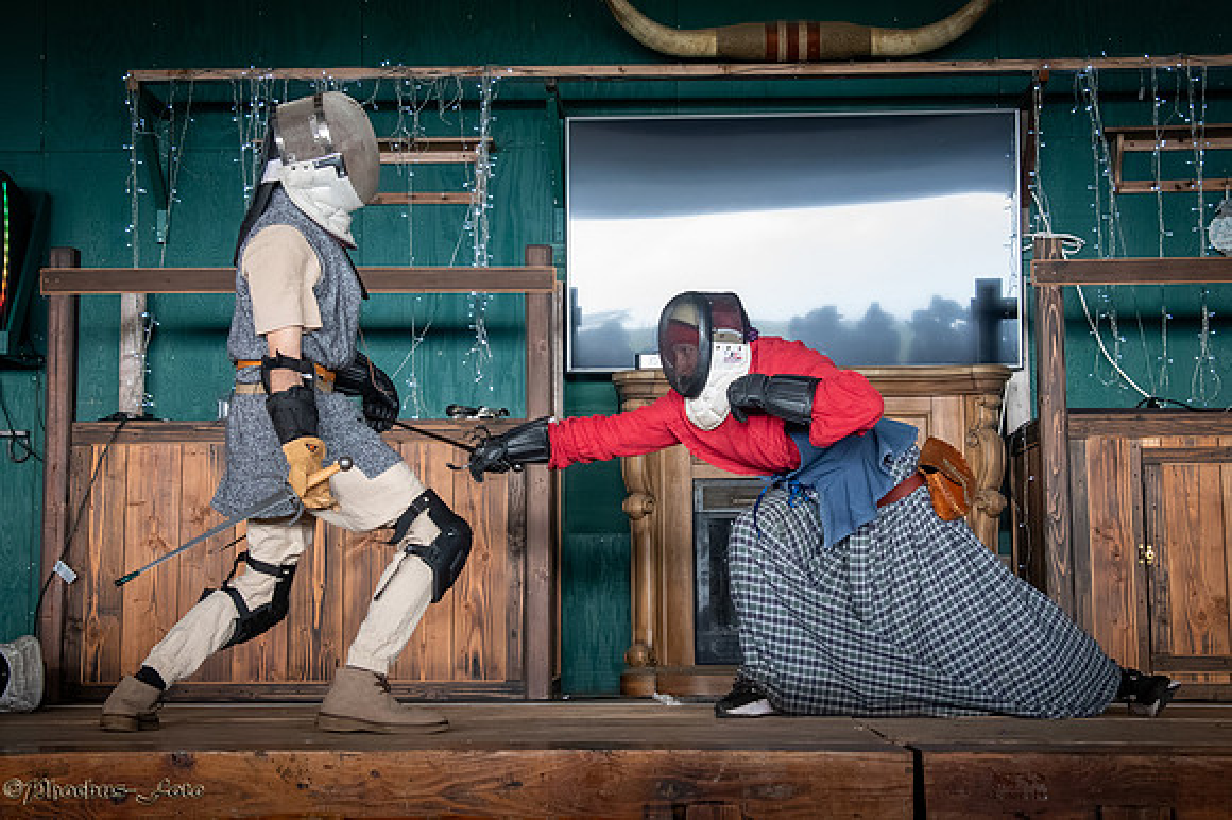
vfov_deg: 21.2
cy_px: 365
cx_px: 604
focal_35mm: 64
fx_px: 2187
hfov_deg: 31.5
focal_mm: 46
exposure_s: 1/320
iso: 8000
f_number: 5.6
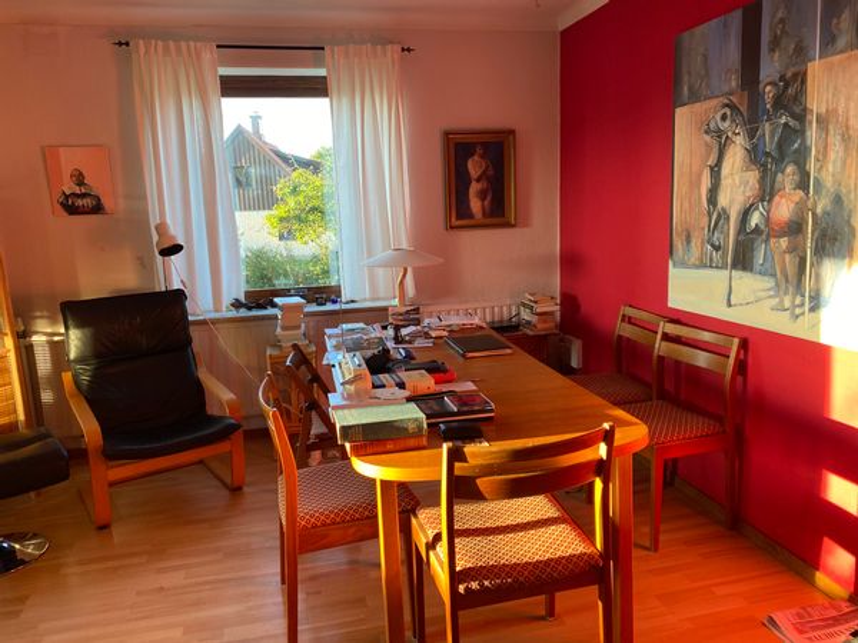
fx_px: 644
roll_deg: +2.7
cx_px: 429
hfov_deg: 67.3
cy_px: 322
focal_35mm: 26
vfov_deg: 53.1
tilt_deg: -11.7
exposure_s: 1/113
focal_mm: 4.25
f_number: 1.8
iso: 125
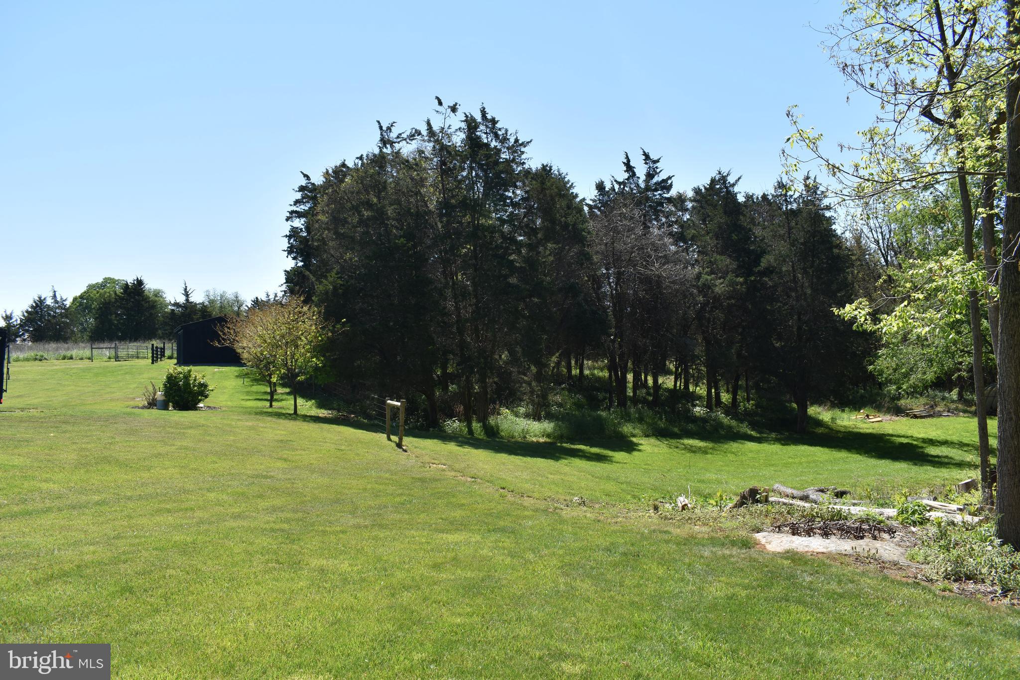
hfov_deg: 67.4
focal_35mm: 27
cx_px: 510
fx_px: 765
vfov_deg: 47.9
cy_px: 340
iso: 100
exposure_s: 1/200
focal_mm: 18
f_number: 9
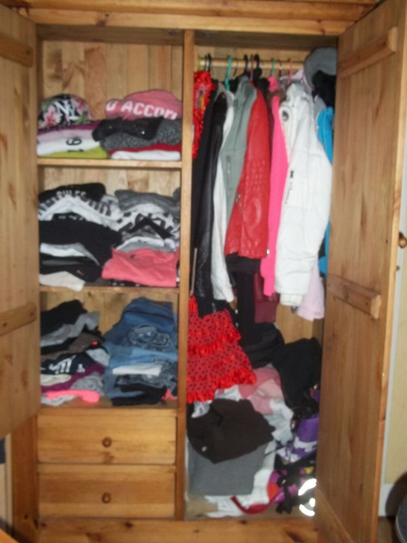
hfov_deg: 39.7
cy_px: 272
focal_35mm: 36
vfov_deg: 51.4
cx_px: 204
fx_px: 564
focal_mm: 6.5
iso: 160
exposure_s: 1/30
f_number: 3.1
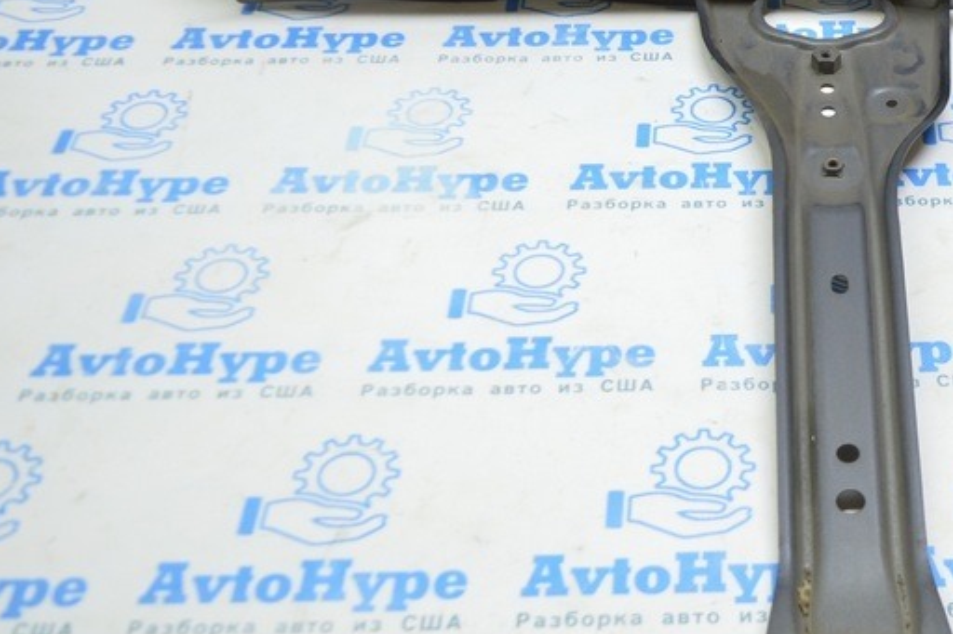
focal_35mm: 63
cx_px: 819
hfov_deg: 30.8
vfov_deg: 21.5
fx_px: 1667
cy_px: 261
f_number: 3.8
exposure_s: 1/40
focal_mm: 21
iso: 400
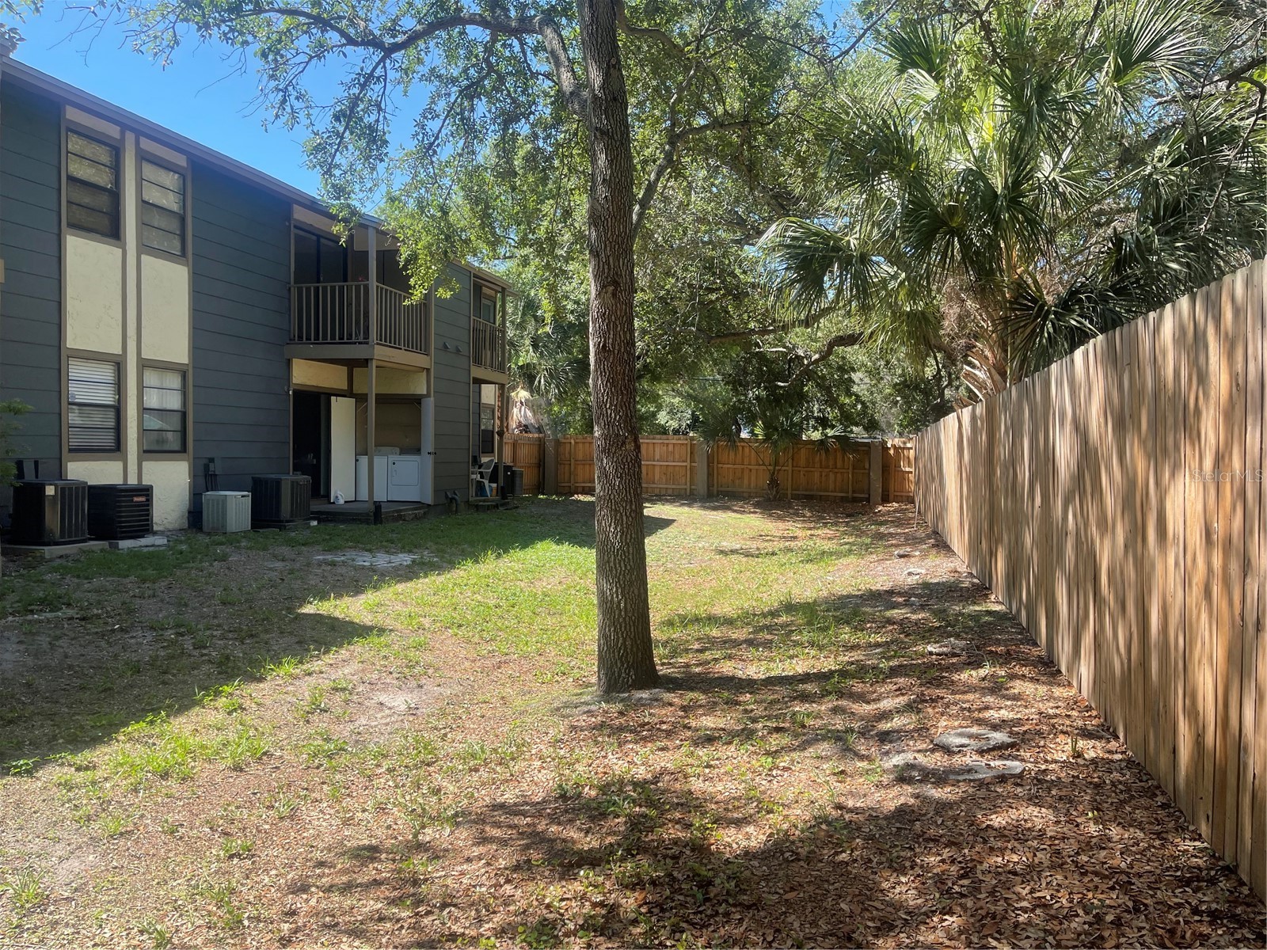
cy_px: 475
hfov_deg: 69.4
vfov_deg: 54.9
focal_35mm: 25
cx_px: 634
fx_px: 915
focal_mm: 5.1
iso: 32
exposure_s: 1/867
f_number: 1.6
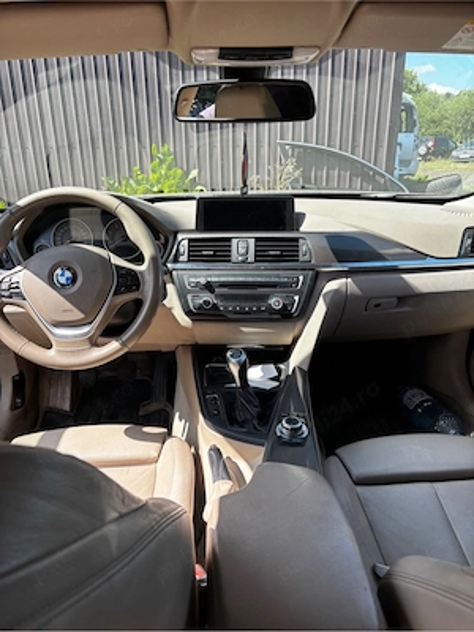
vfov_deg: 67.3
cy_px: 316
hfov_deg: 53.1
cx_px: 237
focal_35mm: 26
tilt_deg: -22.4
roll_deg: -0.7
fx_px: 475
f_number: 1.6
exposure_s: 1/634
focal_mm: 5.96
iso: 50
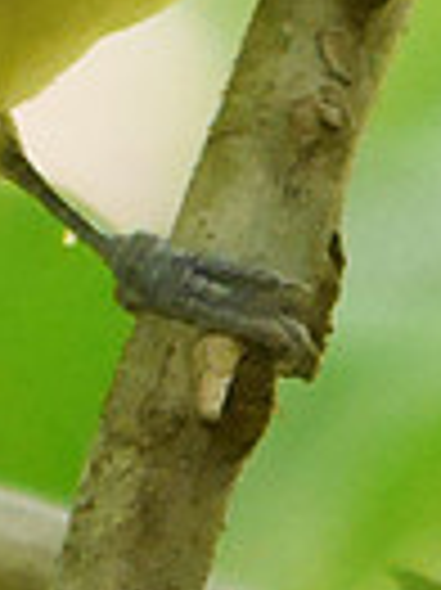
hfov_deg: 0.7
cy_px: -50
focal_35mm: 2060
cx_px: -223
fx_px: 35049
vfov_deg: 1.0
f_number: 5.6
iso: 1250
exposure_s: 1/200
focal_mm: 300
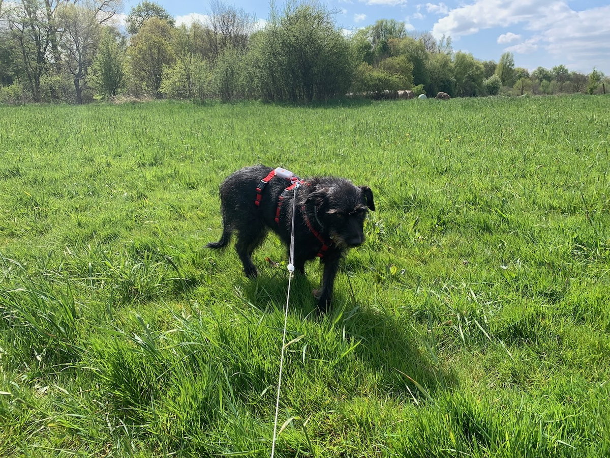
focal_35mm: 26
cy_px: 229
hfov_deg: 67.3
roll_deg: +2.2
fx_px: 458
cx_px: 305
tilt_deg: -18.4
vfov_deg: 53.1
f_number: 1.8
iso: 25
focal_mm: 4.25
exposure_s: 1/1205
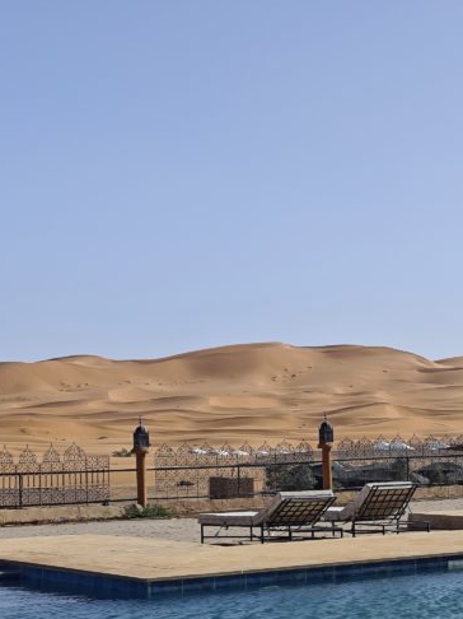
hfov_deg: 14.8
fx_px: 1731
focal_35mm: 97
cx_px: 525
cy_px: 465
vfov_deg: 20.1
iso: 50
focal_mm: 8.7
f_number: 1.9
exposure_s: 1/2315
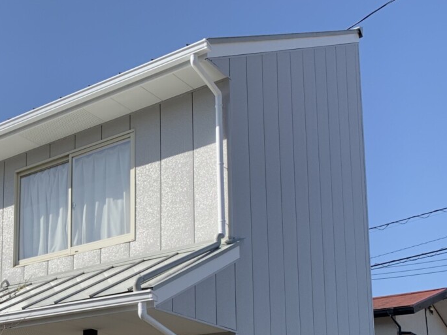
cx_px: -14
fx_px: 736
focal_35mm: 57
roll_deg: -2.0
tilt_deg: +8.9
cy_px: 356
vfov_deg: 24.2
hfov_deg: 31.0
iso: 25
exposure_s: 1/2257
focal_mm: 4.25
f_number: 1.8
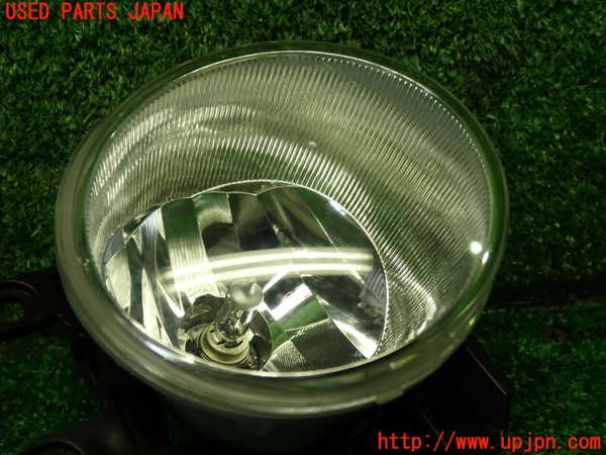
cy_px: 228
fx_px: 560
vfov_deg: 44.2
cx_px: 303
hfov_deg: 56.8
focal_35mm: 32
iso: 100
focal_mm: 5.79
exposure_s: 1/60
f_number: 2.4
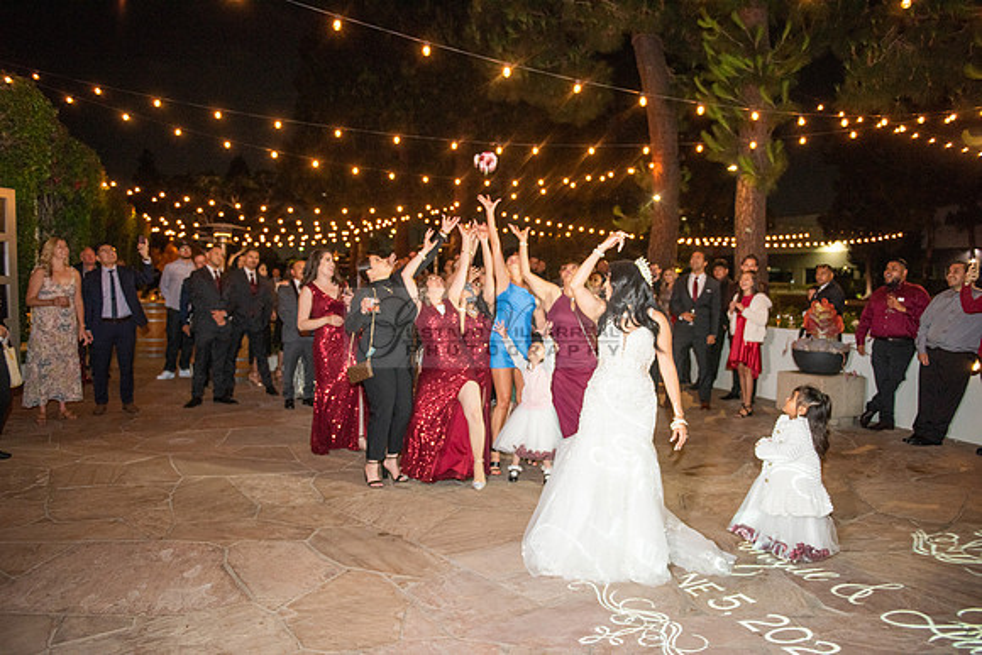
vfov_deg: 48.0
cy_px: 328
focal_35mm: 27
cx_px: 491
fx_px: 737
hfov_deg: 67.4
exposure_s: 1/125
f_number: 2.8
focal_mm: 27
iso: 1250
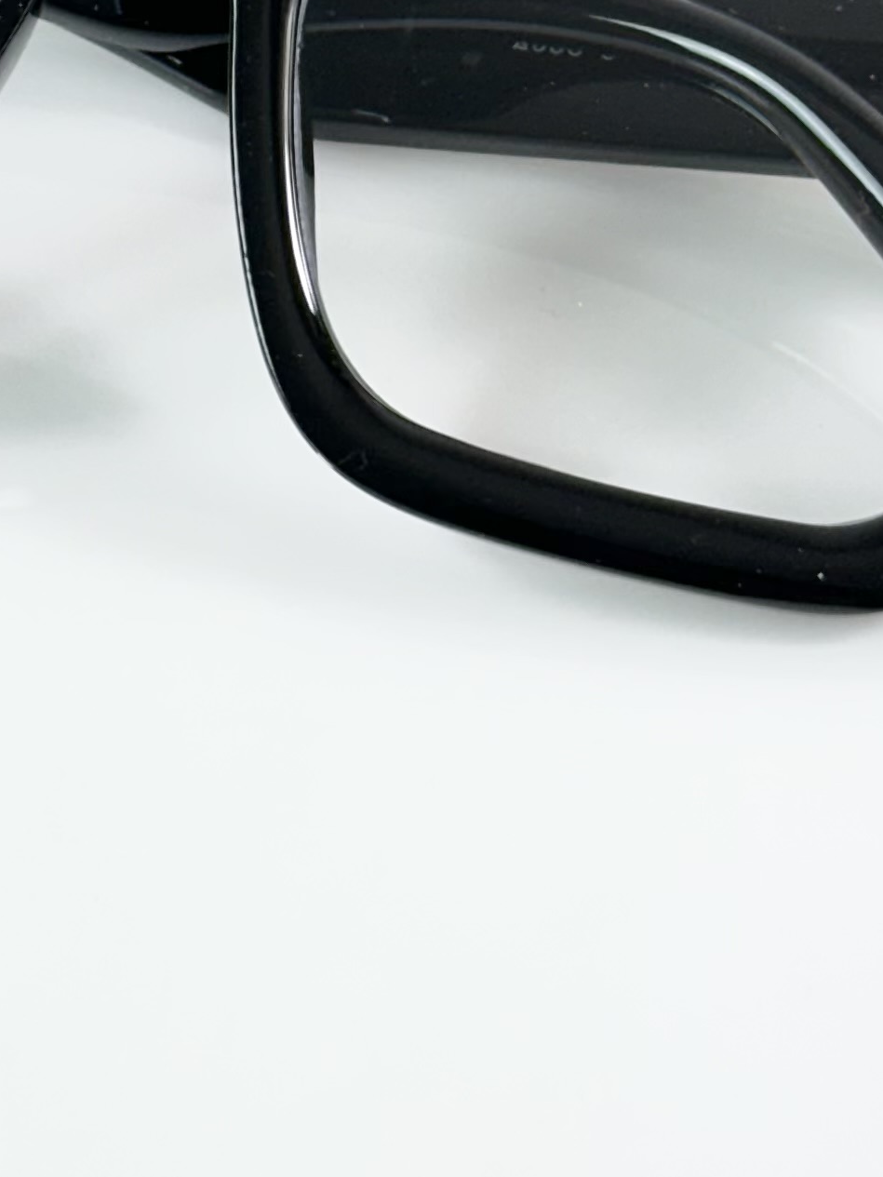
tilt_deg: -41.9
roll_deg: +2.2
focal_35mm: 153
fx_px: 5203
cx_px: 165
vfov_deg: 12.8
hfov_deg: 9.7
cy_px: 60
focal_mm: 6.86
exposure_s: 1/100
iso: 64
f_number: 1.78
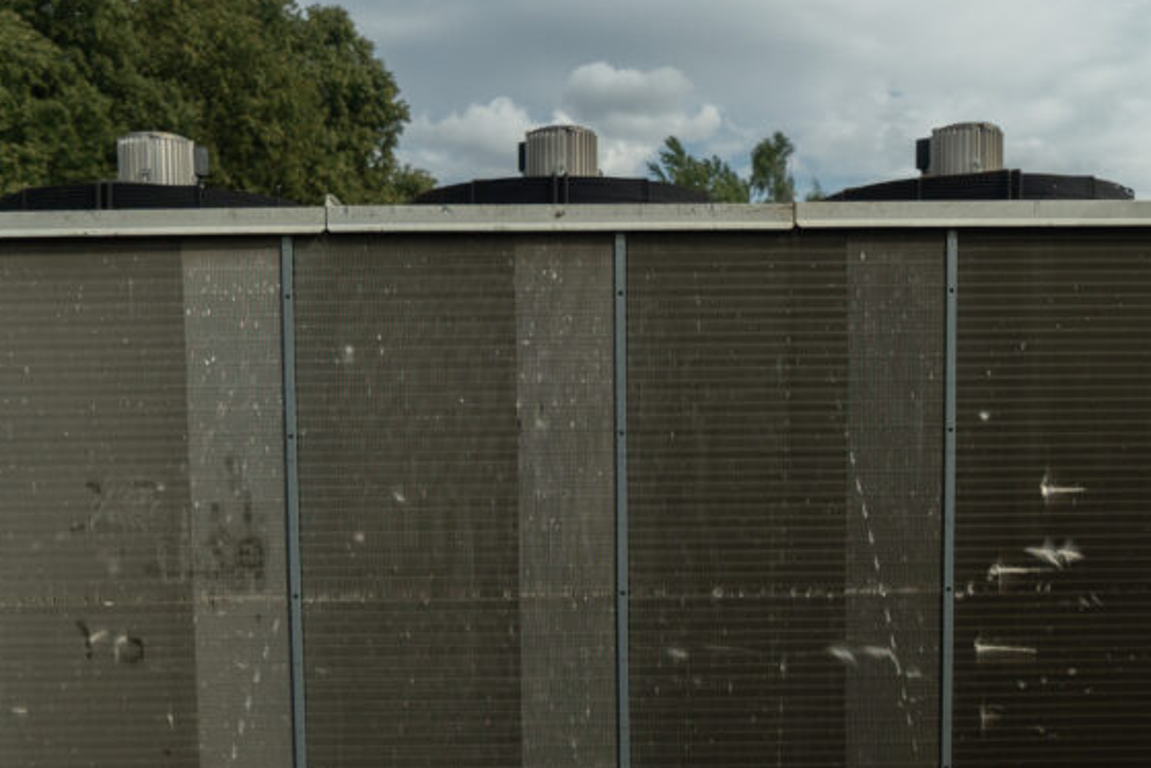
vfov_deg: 29.9
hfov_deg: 44.5
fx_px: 1407
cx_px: 595
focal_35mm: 44
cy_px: 608
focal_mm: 24
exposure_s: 1/2500
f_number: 4
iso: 500
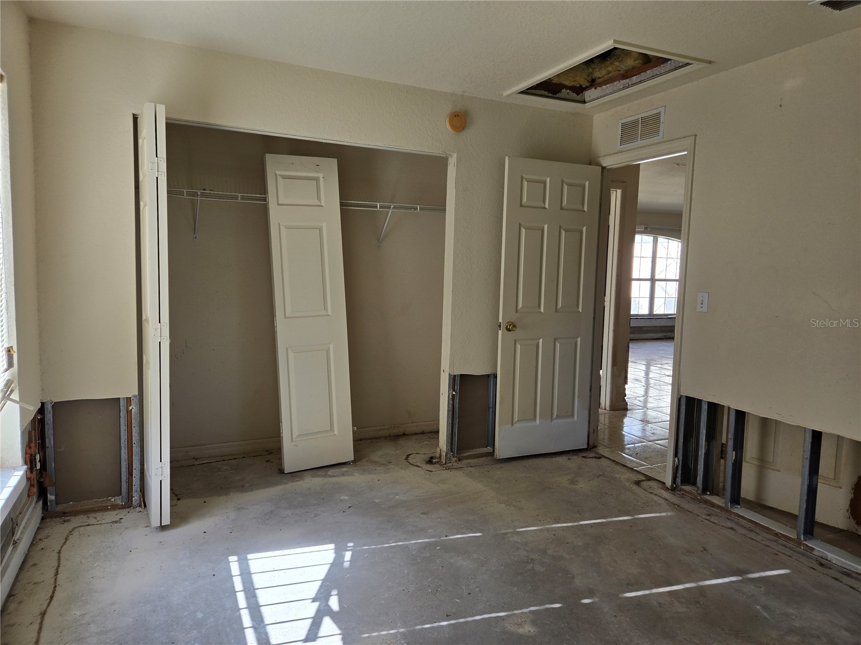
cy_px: 322
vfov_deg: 58.9
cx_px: 430
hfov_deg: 73.9
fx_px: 572
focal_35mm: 23
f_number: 1.8
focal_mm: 5.4
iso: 25
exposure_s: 1/183
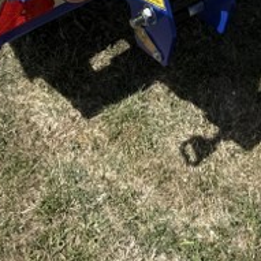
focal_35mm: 89
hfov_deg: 19.4
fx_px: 759
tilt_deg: -30.8
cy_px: -137
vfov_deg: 17.4
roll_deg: +0.3
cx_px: 198
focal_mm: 6.76
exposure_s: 1/3279
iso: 80
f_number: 1.78
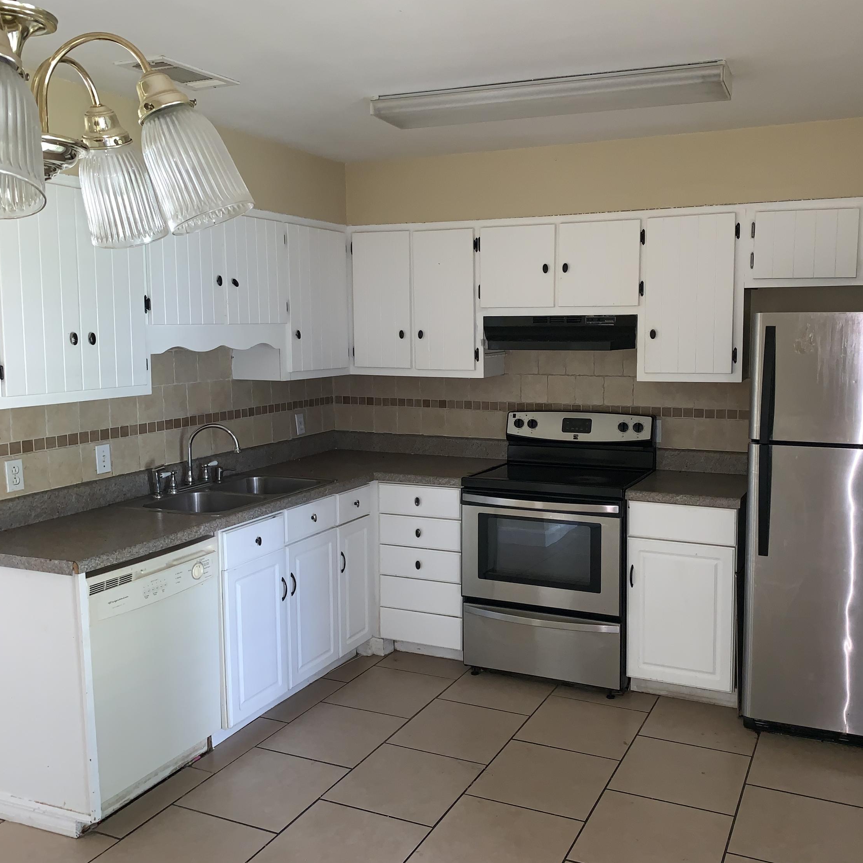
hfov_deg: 52.4
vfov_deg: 52.5
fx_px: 874
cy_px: 428
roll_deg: +0.5
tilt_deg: -7.1
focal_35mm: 31
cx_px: 486
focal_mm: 4.25
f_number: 1.8
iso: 80
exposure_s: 1/17
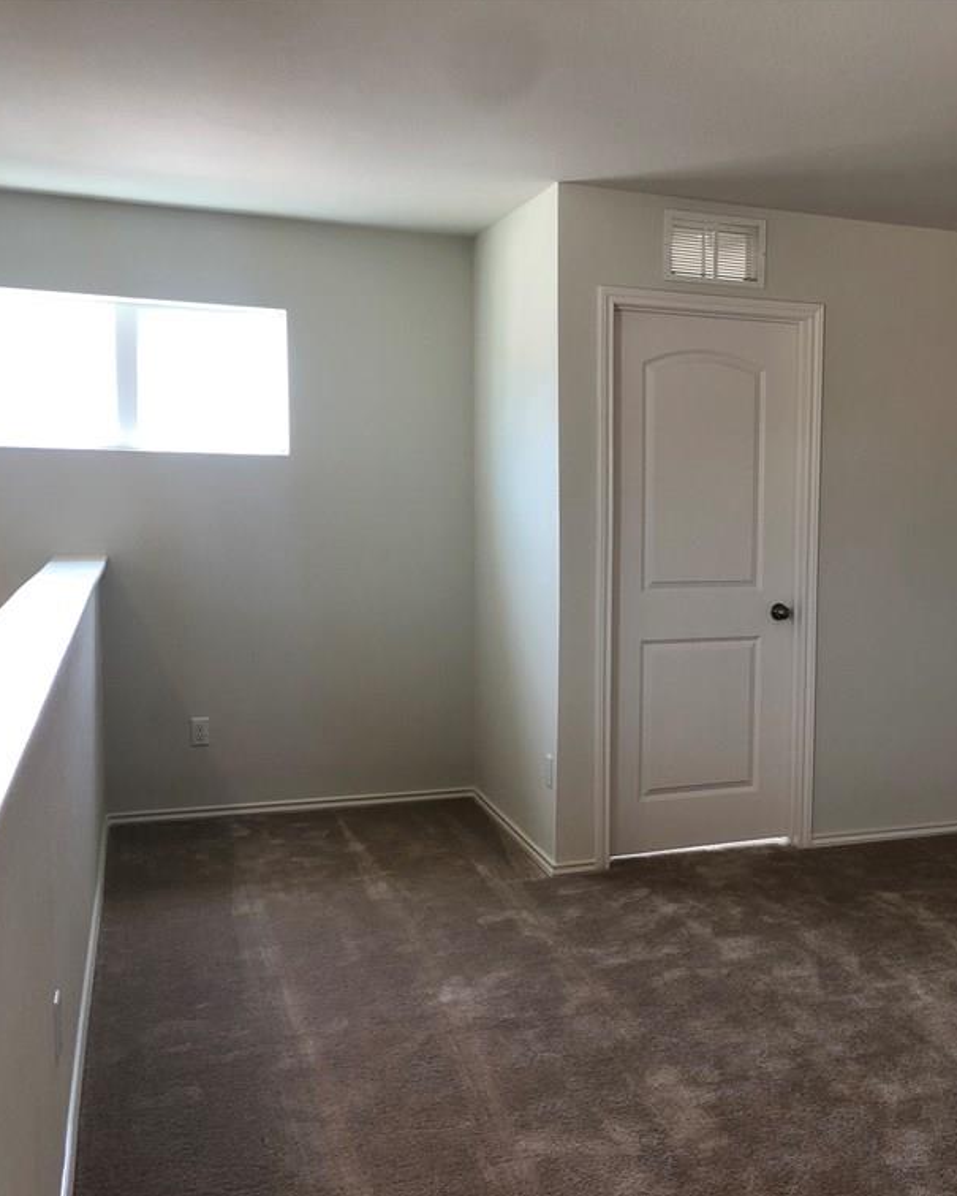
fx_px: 1310
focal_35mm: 37
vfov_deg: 49.1
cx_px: 766
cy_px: 600
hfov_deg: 38.6
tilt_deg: -4.9
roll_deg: -0.7
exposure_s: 1/30
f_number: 1.8
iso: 32
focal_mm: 4
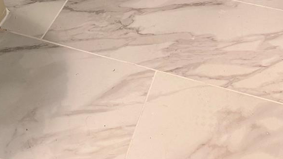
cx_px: 131
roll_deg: +0.1
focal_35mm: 69
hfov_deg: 30.6
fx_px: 518
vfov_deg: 13.7
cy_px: -195
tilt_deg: -19.2
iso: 250
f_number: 1.78
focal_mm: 6.76
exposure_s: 1/60
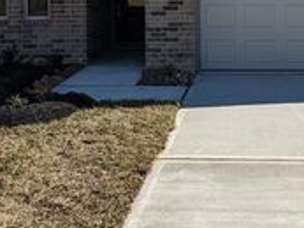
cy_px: -11
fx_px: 685
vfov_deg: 18.3
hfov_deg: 24.8
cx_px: 221
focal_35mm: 78
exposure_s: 1/3356
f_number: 1.73
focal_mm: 4.38
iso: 66
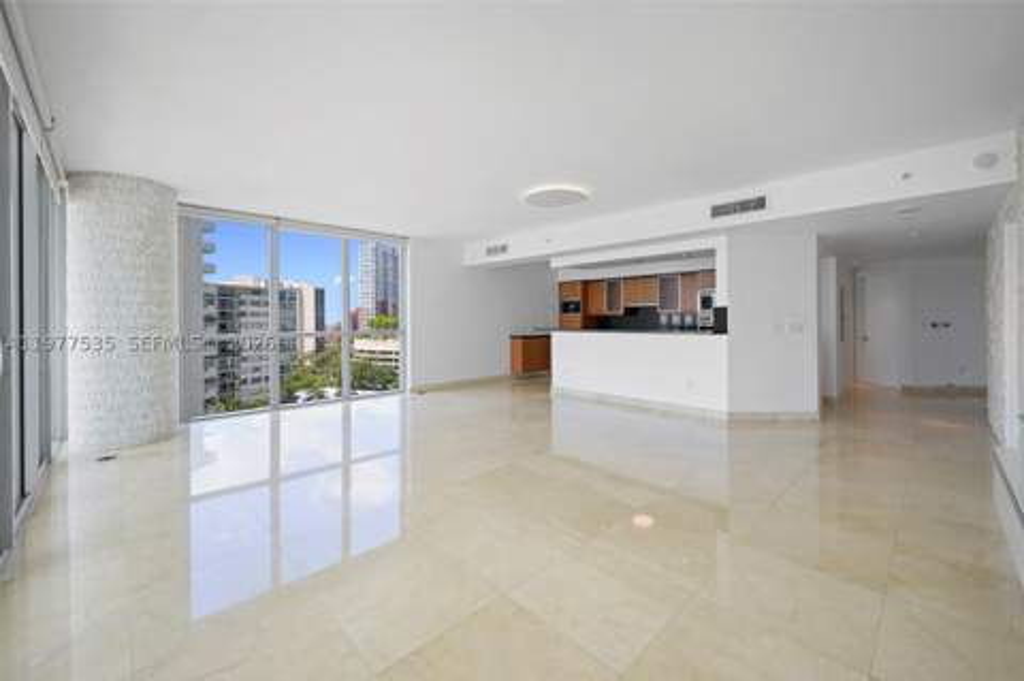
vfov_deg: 81.1
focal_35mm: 14
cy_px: 340
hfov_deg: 104.3
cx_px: 512
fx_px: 398
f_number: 9
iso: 100
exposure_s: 1/15
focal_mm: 14
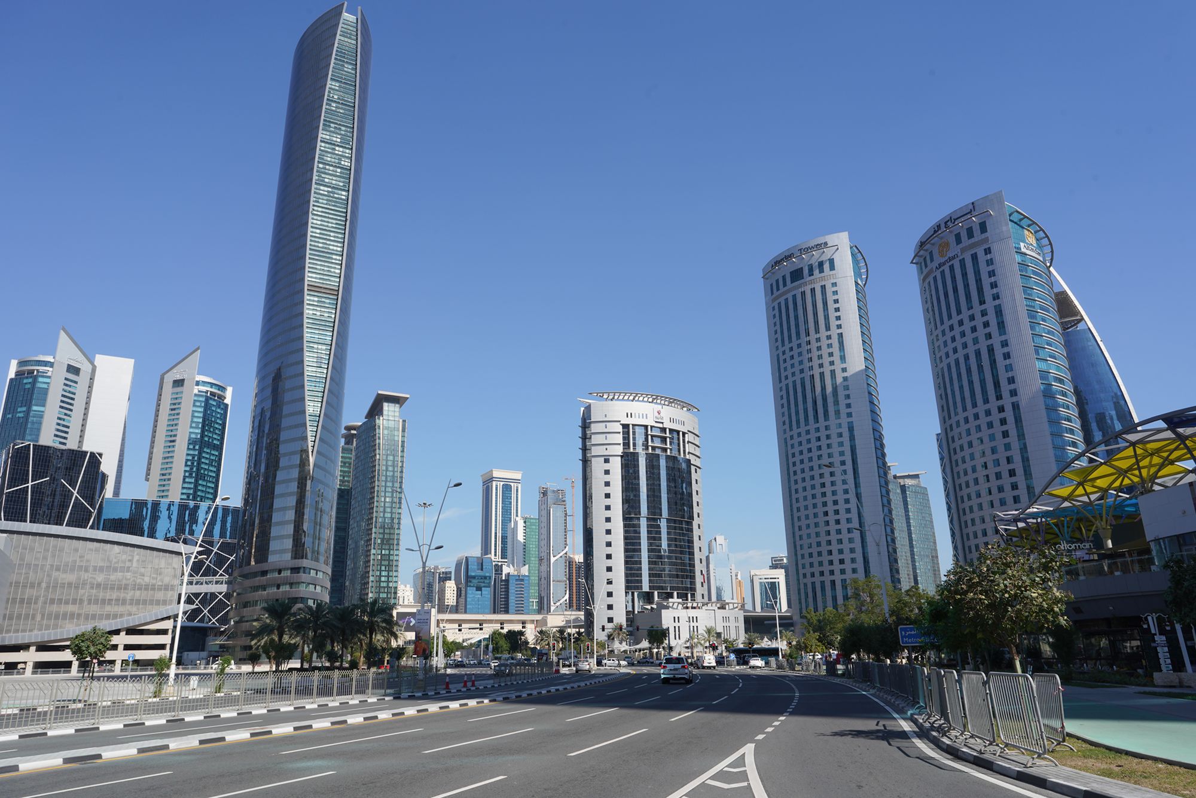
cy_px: 399
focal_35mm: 24
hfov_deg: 73.7
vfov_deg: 53.1
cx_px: 598
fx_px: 797
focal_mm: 24
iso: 100
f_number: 16
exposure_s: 1/100
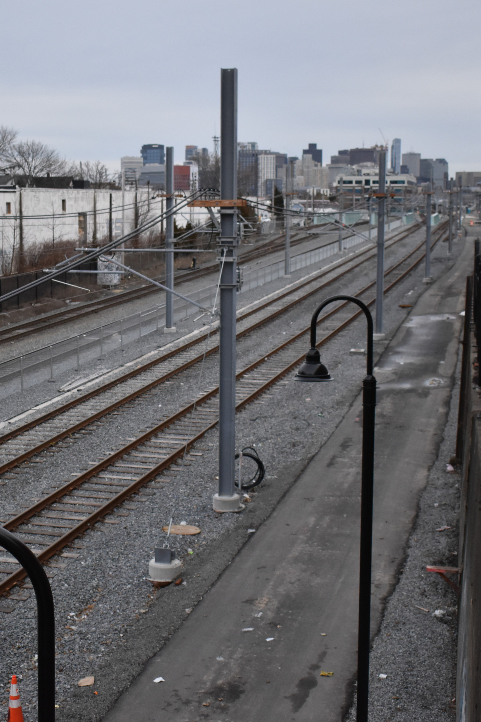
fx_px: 1102
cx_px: 161
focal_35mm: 55
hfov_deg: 24.5
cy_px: 355
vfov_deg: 36.2
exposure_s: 1/4000
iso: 1250
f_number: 4
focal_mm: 24
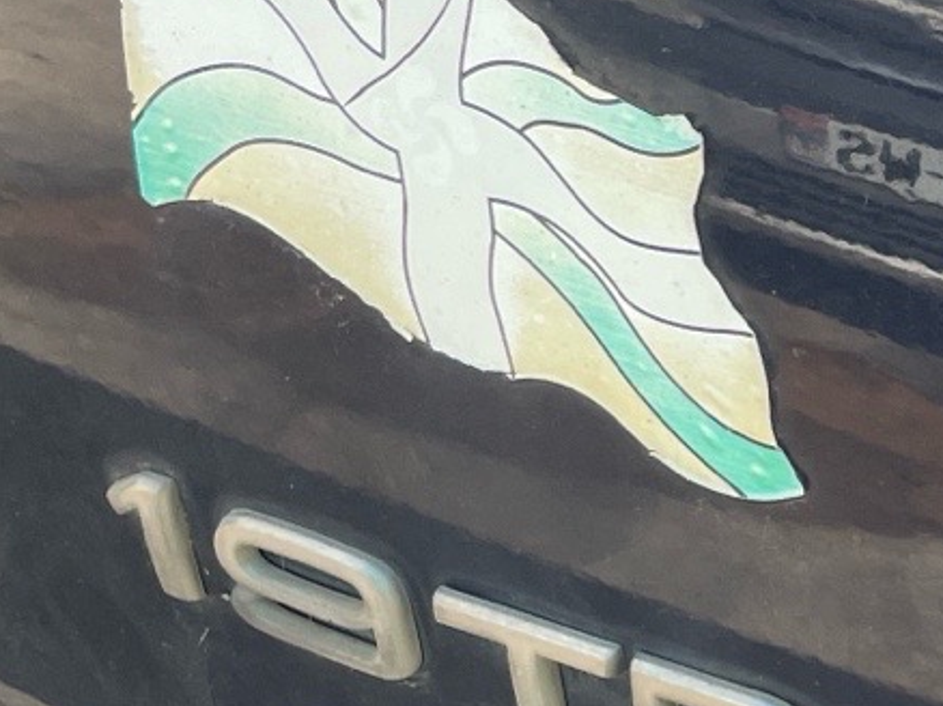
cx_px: 1544
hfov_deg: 15.5
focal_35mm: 114
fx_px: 3104
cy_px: 452
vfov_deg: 13.0
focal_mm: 4.2
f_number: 1.6
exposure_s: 1/461
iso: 32
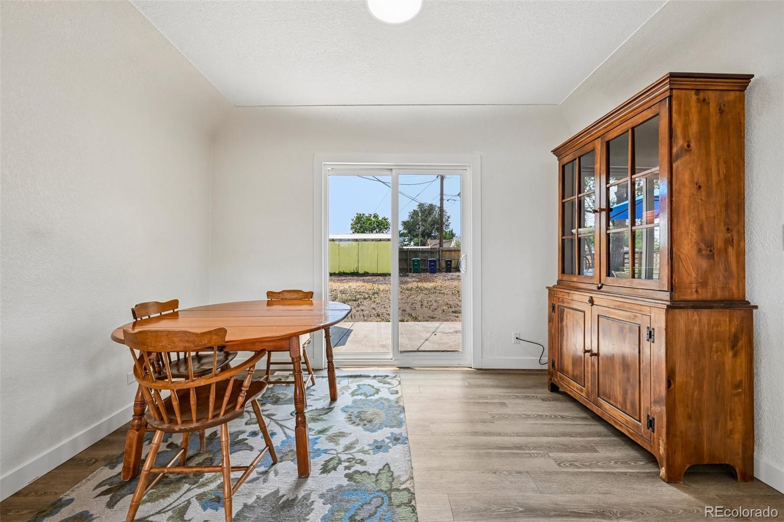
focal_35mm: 14
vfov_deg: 81.2
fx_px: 305
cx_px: 392
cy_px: 261
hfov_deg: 104.3
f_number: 10
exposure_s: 1/15
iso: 80
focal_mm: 14
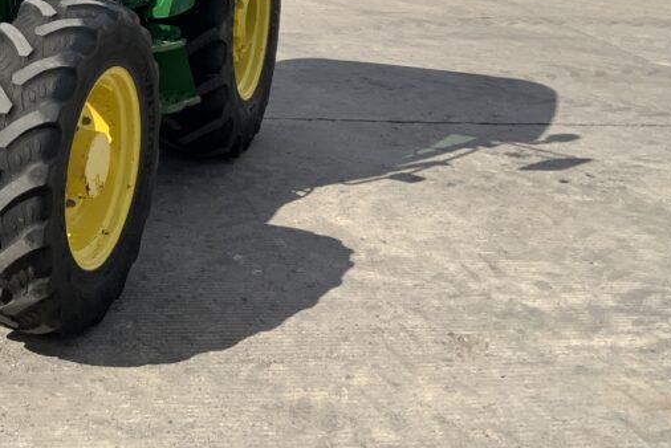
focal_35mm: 61
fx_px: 1138
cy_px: -60
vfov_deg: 21.1
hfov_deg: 31.3
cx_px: 62
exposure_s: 1/2058
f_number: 1.8
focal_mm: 3
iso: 20
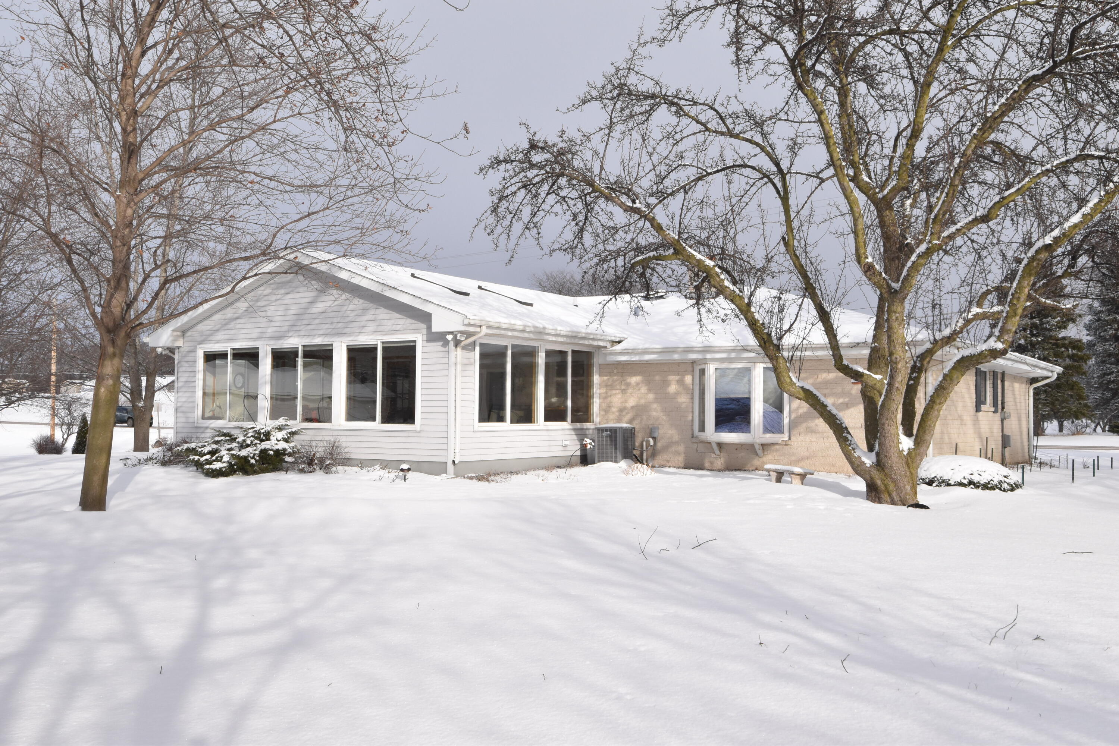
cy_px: 373
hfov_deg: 59.5
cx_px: 560
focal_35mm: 32
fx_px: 979
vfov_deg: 41.7
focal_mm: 21
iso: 800
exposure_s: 1/800
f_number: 14
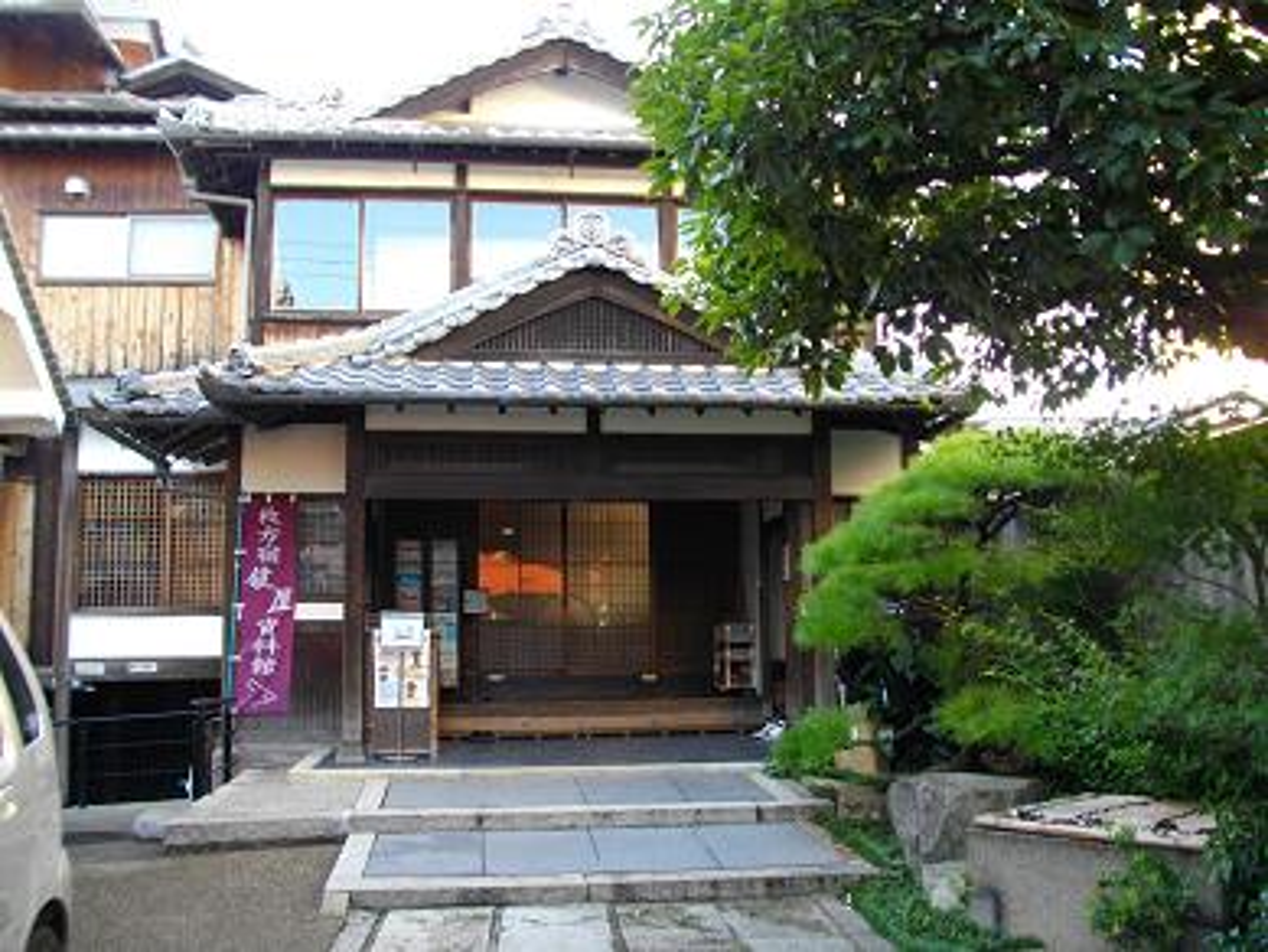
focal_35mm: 32
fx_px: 1173
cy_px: 476
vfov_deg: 44.2
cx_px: 634
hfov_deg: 56.8
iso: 200
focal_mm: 5.7
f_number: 2.9
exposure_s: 1/60
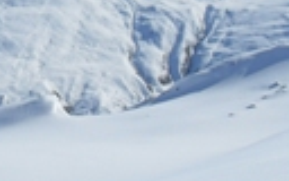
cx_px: 124
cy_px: 16
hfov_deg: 16.1
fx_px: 1024
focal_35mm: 130
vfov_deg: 10.0
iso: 80
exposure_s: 1/750
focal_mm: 6.3
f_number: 7
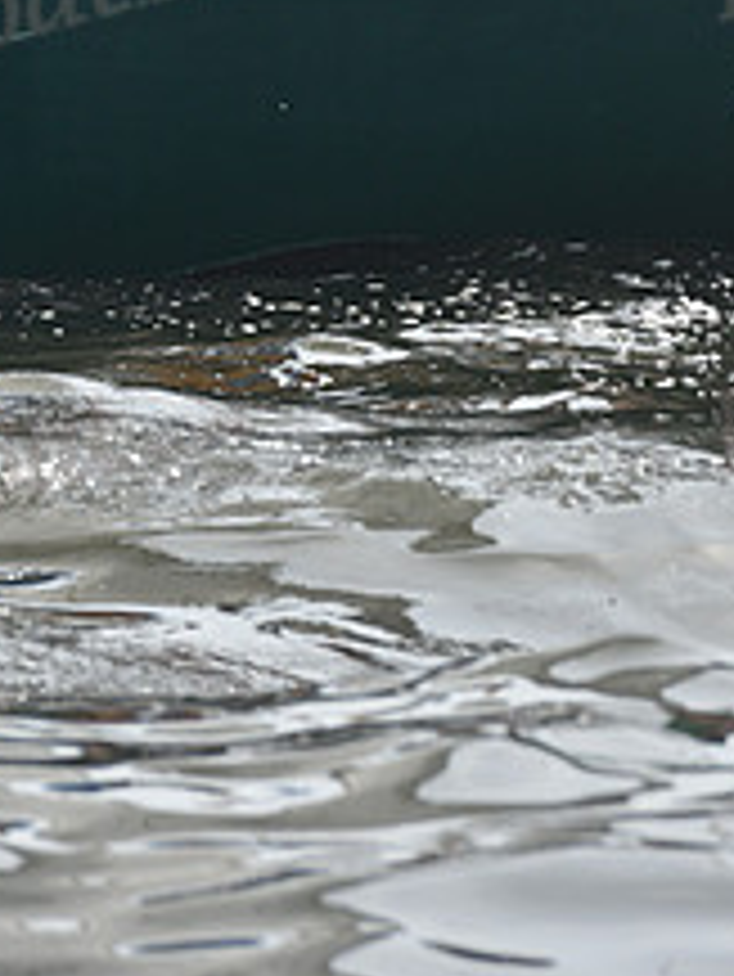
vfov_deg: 4.2
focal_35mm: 475
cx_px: 480
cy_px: -265
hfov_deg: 3.1
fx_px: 13416
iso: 320
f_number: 7.1
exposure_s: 1/1250
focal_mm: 185
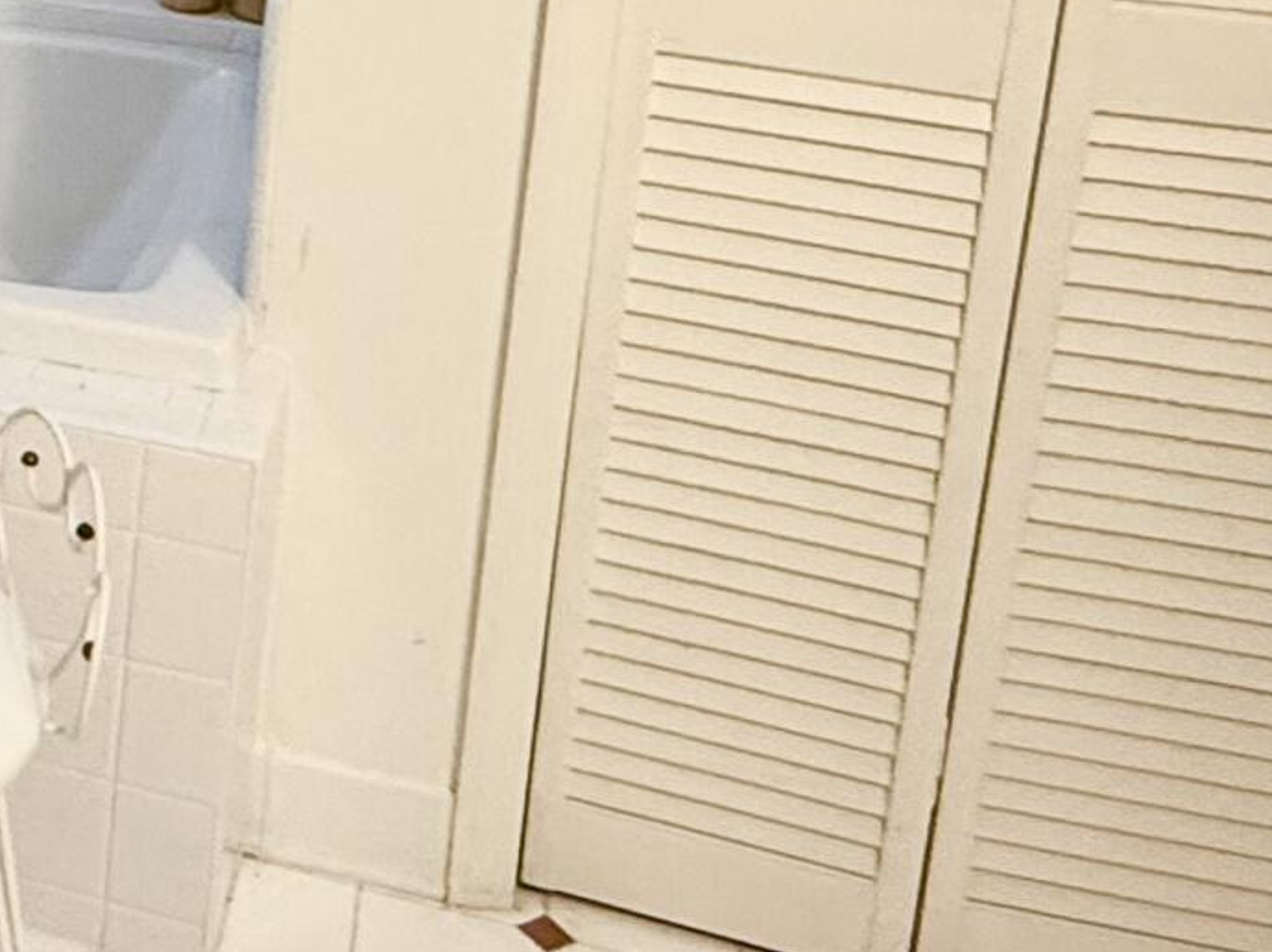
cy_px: -245
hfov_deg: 27.5
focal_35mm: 61
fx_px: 2240
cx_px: -286
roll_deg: -0.3
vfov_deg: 21.9
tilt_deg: -11.2
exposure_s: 1/120
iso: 400
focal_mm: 2.22
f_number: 2.2
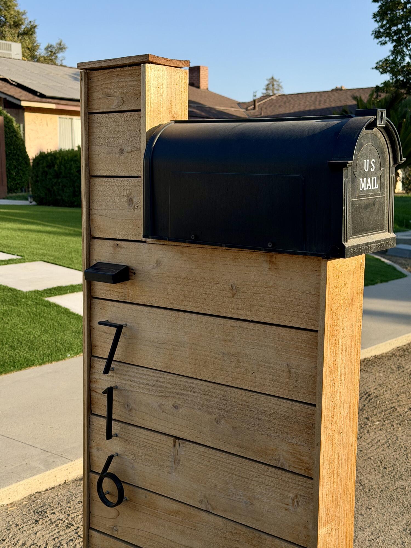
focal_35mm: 48
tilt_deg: -7.8
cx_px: 206
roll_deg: -0.5
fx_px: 760
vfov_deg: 39.7
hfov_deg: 30.3
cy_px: 274
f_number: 1.78
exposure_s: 1/2342
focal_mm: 6.76
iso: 100
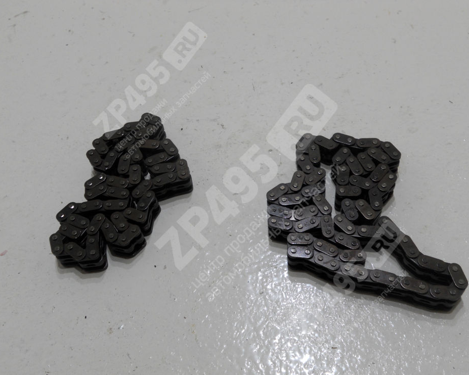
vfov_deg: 37.3
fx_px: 555
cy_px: 189
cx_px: 250
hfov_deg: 45.8
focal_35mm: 40
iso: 100
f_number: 3.9
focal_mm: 6.9
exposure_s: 1/30
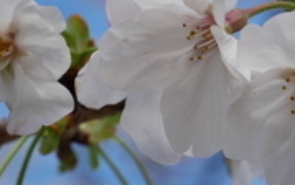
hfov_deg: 5.6
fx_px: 3032
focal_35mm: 377
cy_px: 183
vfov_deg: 3.5
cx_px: 326
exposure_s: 1/400
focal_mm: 53
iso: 200
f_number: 7.1
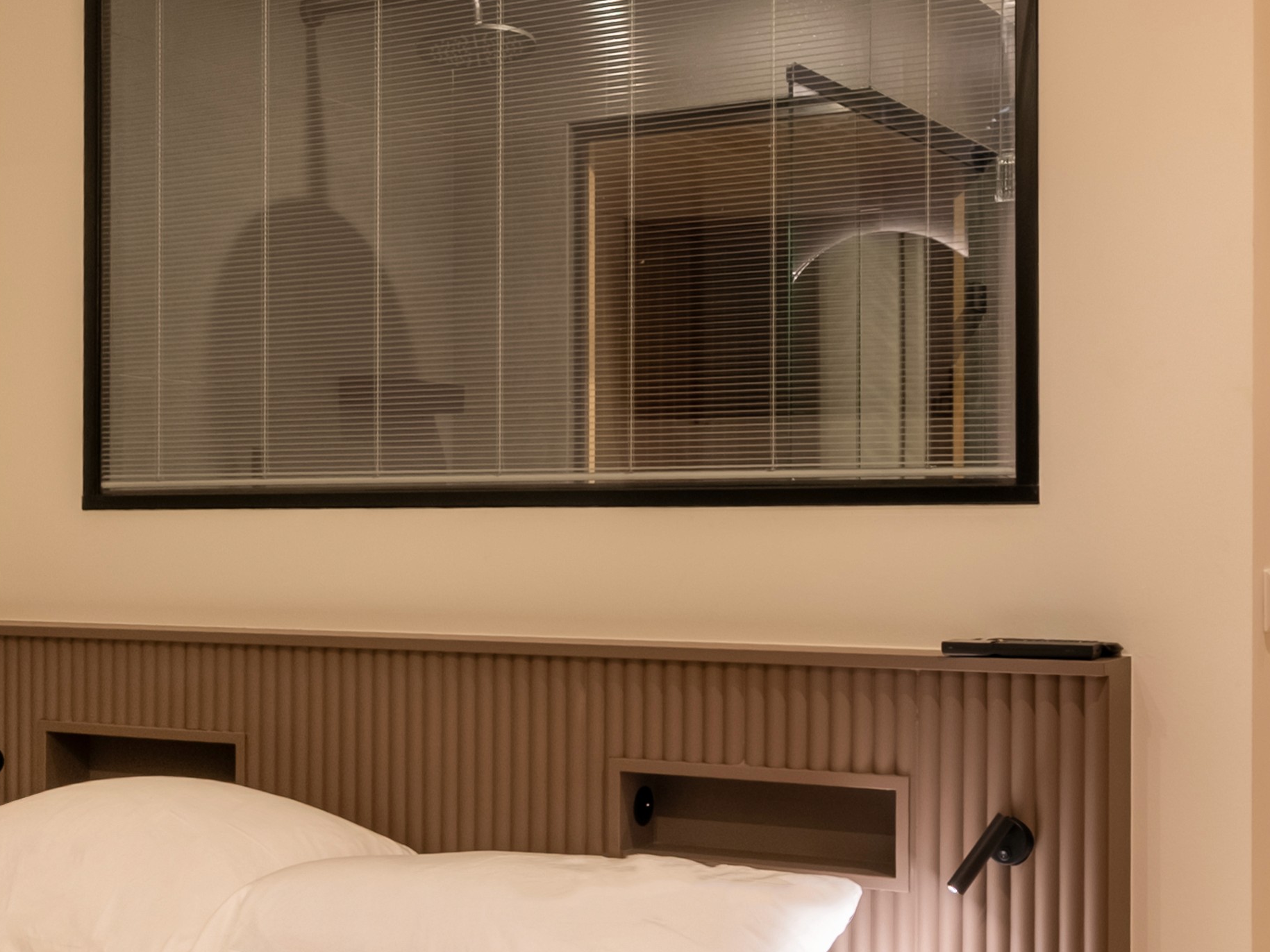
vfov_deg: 29.6
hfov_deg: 38.9
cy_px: 392
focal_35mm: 49
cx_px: 669
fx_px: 1798
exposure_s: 1/2
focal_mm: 10
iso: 160
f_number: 8
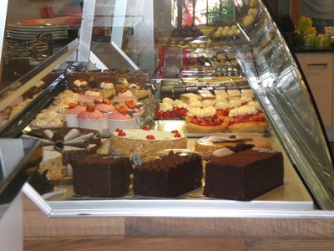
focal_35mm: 114
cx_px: 167
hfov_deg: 17.3
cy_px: 126
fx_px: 1100
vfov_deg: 13.0
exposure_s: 1/60
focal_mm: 18.9
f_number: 5.9
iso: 200
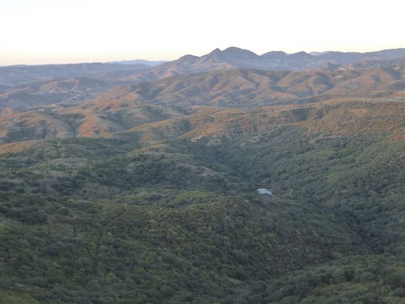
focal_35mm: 42
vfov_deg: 34.3
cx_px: 202
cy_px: 152
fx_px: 491
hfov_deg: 44.8
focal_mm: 7.2
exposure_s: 1/100
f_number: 3.8
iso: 400
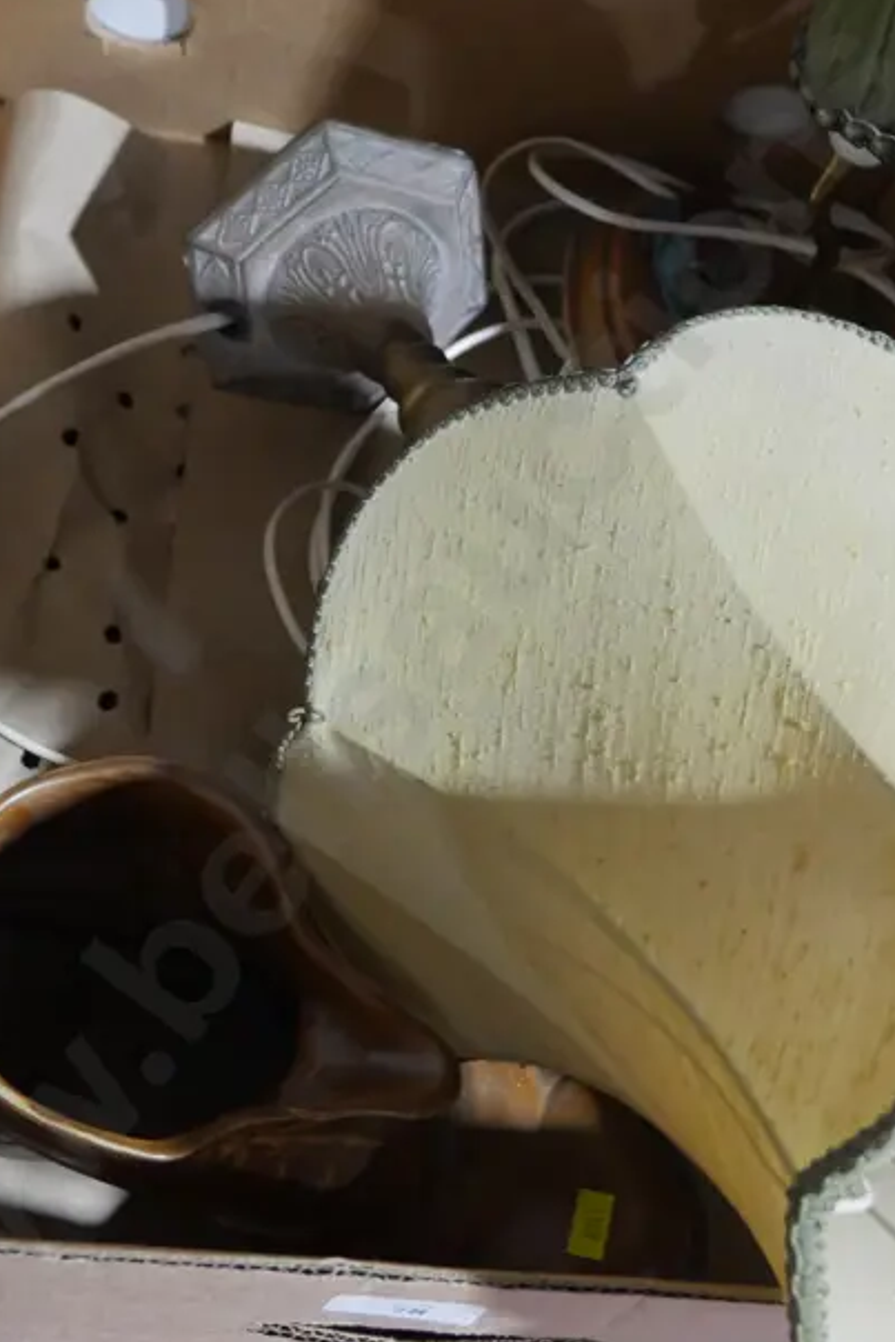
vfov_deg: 33.3
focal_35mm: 60
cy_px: 527
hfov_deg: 22.6
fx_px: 2236
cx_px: 519
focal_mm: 17
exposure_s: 1/60
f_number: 4
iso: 1600
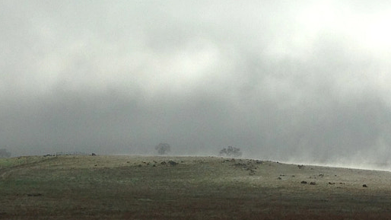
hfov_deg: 18.4
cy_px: 157
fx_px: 1161
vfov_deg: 10.8
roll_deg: +0.4
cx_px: 428
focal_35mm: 112
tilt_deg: +0.3
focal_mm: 4.12
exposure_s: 1/4926
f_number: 2.4
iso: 50
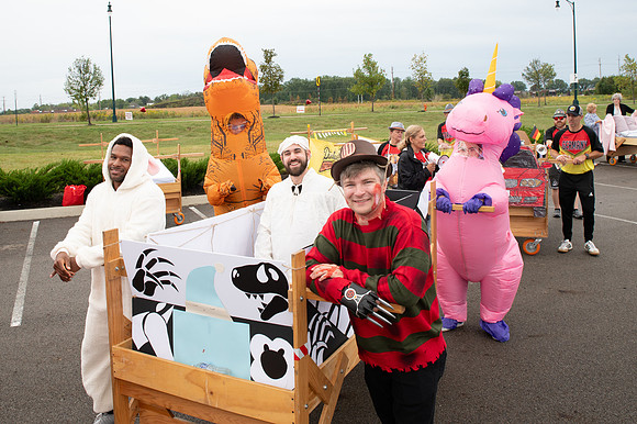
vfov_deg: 40.0
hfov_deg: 57.9
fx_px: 575
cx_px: 295
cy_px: 138
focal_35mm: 32
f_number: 10
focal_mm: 24
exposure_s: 1/200
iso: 640
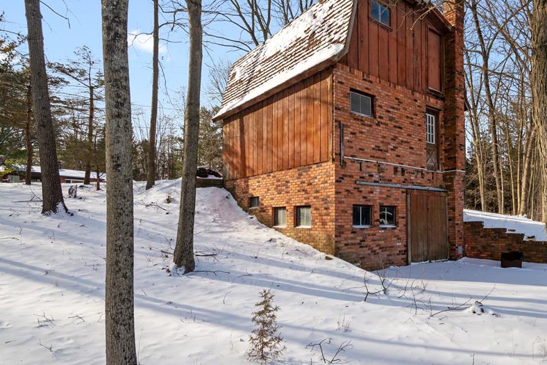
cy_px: 146
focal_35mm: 39
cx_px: 353
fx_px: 592
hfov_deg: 48.9
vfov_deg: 34.1
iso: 320
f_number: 9
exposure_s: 1/800
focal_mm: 30
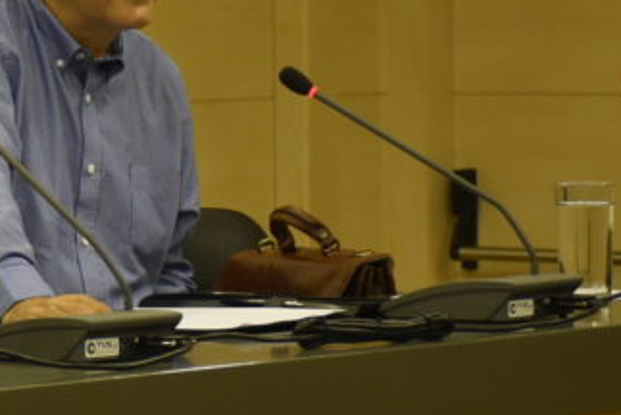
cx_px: -321
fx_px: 4264
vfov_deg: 5.6
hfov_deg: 8.2
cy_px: 131
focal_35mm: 247
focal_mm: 52
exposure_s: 1/100
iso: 1600
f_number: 5
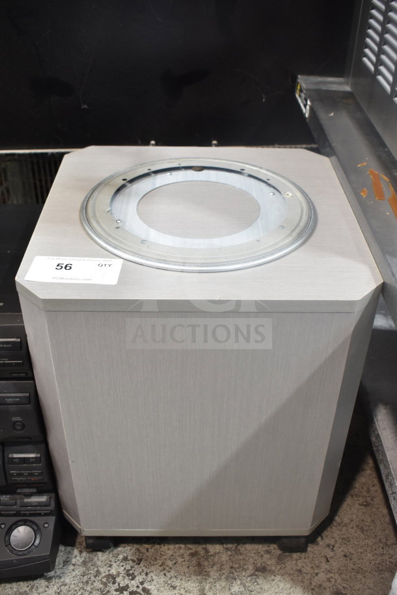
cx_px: 198
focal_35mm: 36
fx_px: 595
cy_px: 298
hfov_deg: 36.9
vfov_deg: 53.1
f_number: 4
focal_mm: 24
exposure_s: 1/40
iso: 640
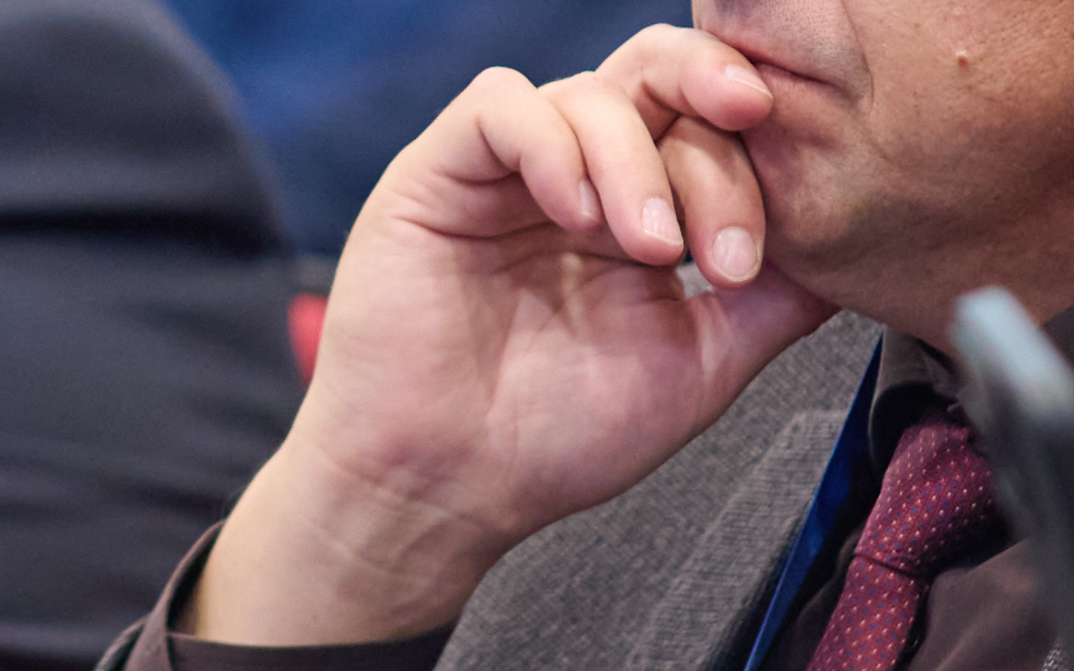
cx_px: 369
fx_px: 18471
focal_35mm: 631
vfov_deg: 2.1
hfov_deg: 3.3
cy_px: 14
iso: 1600
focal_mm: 150
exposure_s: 1/125
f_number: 4
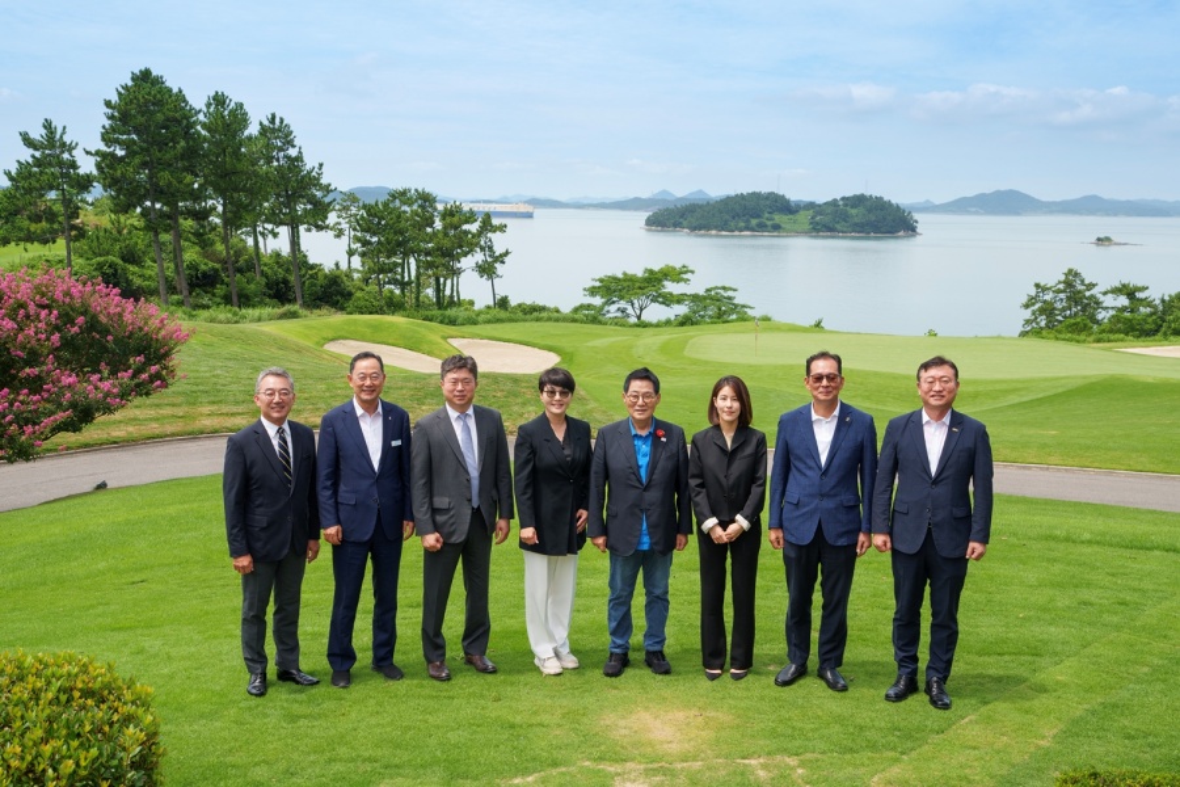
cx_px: 590
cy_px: 394
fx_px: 1180
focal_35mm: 36
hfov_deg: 53.1
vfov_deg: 36.9
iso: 125
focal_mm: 36
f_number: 9
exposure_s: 1/200
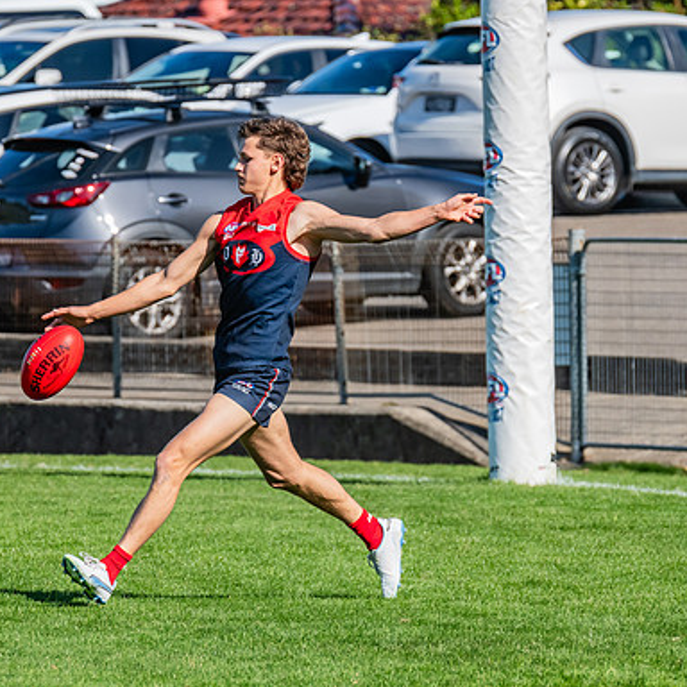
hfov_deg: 3.5
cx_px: 312
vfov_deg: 3.5
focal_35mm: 507
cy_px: 358
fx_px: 11384
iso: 800
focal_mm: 330
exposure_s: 1/1600
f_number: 9
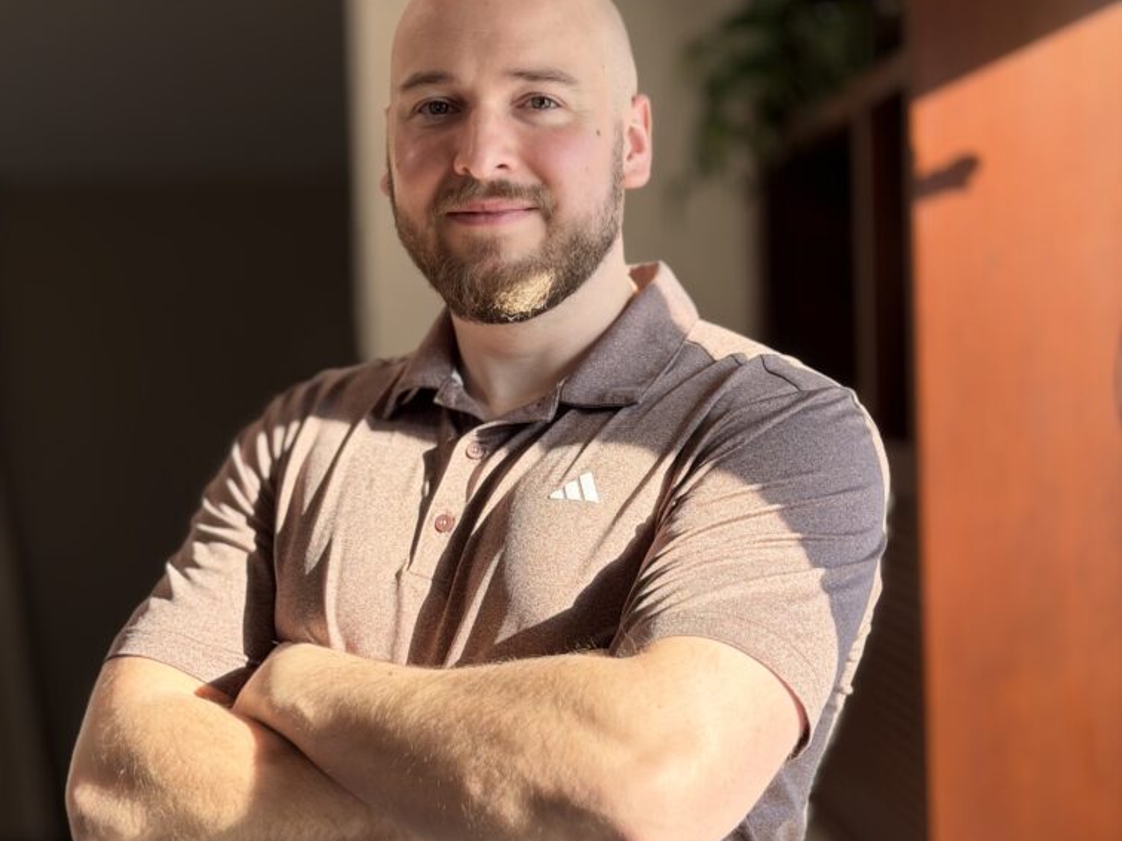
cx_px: 554
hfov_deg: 29.8
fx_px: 2107
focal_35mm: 65
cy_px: 421
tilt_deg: -1.3
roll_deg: +1.3
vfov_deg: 22.6
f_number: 1.78
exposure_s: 1/179
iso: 80
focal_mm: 6.76
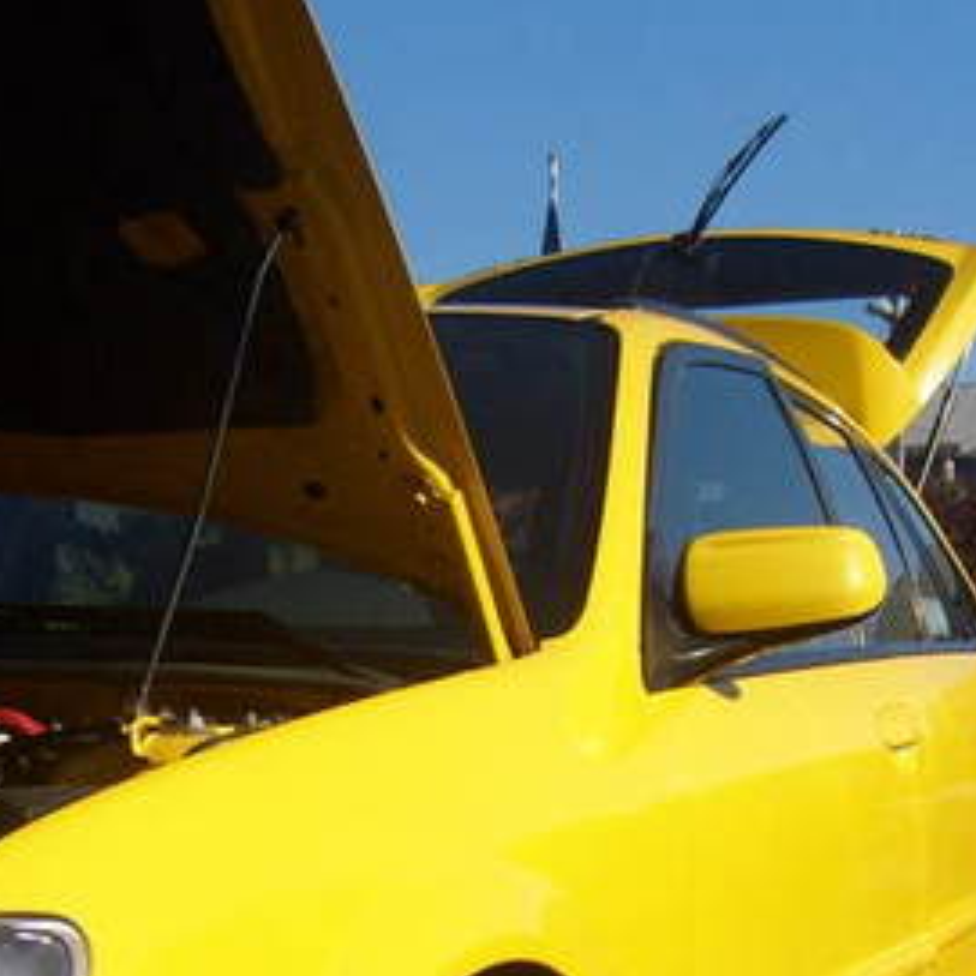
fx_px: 2329
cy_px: 1062
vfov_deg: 22.4
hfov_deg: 23.7
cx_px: 493
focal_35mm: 73
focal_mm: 5.8
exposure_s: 1/350
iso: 80
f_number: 7.1
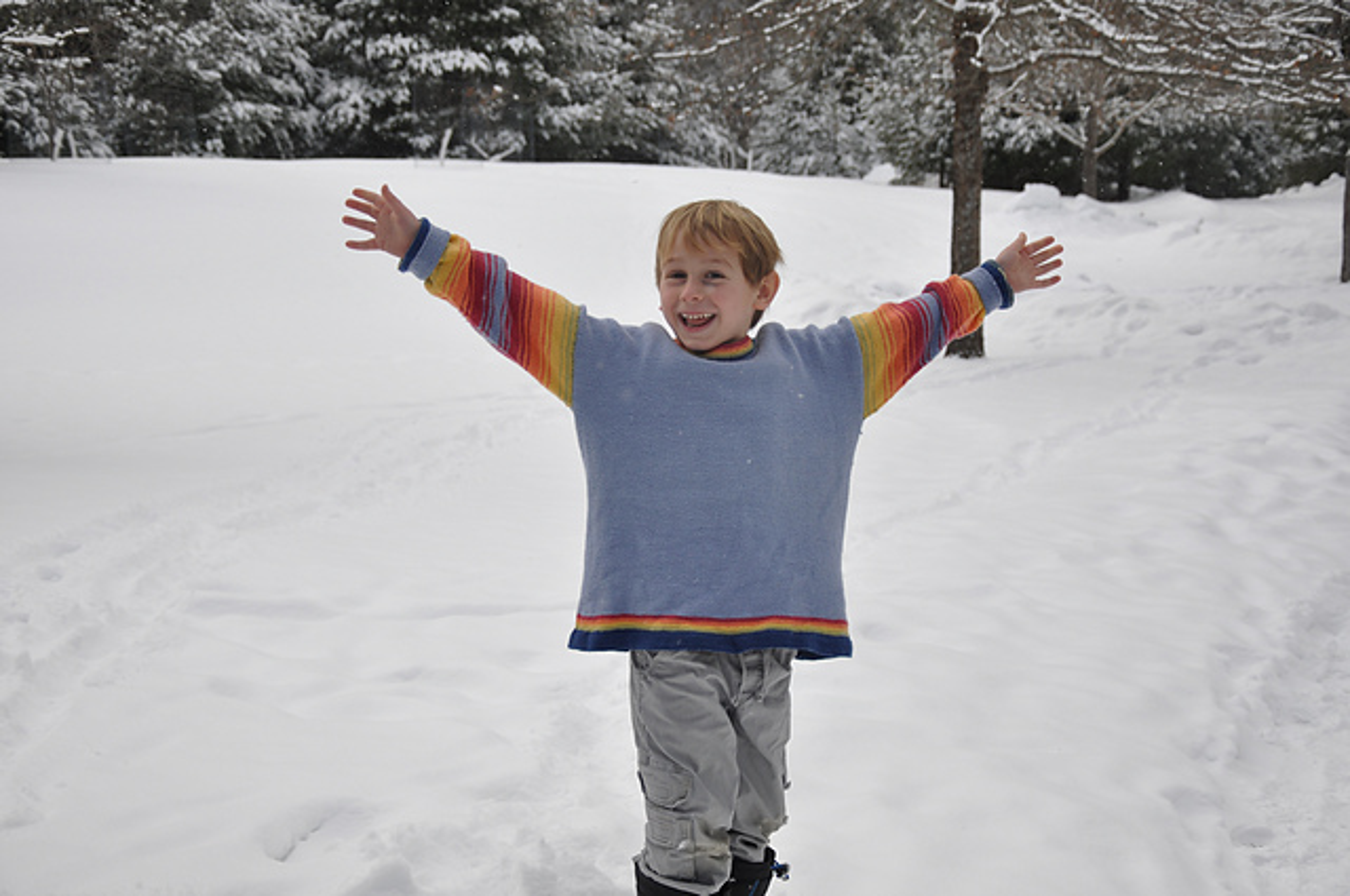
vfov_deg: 23.7
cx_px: 675
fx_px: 2135
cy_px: 448
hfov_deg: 35.1
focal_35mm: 57
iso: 200
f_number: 4.5
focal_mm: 38
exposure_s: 1/1000
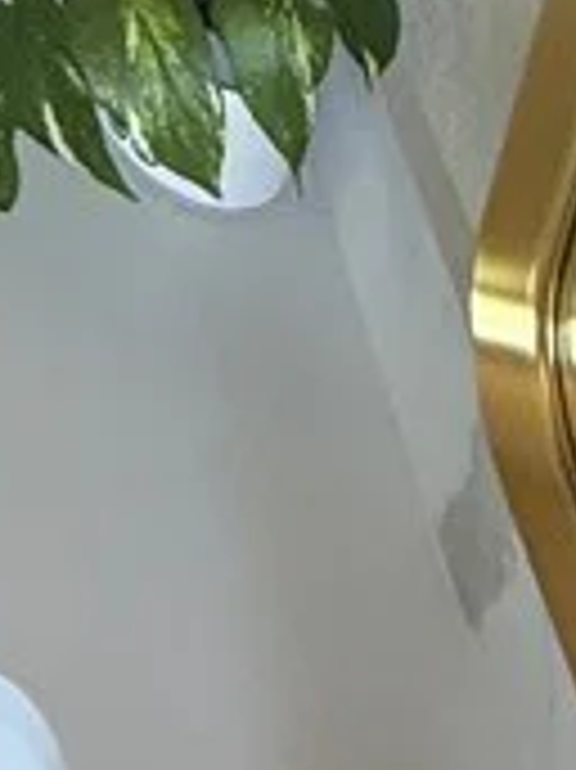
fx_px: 1866
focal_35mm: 84
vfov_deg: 12.7
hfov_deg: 14.2
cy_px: -1364
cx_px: -639
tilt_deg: -10.1
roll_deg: -6.3
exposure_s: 1/99
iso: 125
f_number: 2.2
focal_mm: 2.22
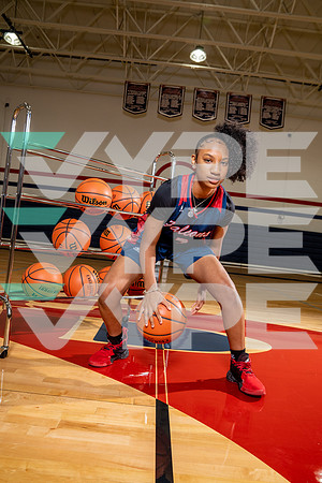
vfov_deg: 67.4
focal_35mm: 27
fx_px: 362
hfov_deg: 47.9
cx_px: 161
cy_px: 242
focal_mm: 27
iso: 800
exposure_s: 1/250
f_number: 5.6
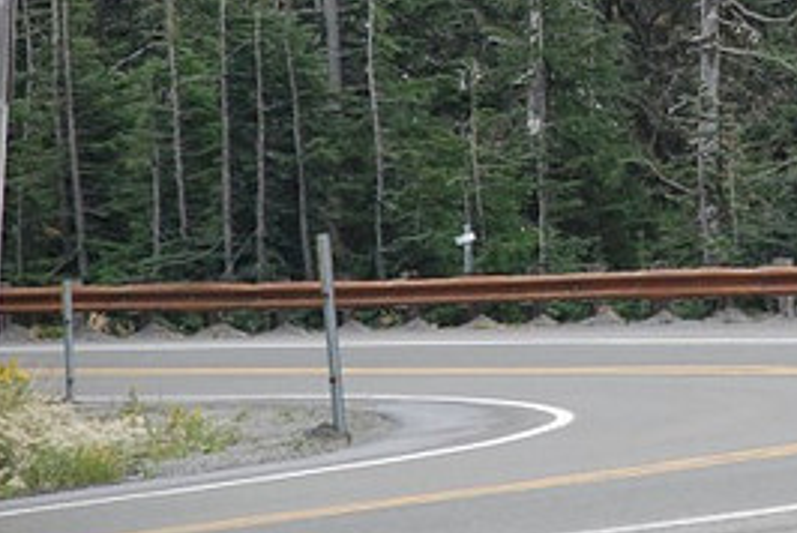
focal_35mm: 442
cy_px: 40
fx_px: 9798
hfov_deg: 4.7
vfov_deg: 3.1
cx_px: 719
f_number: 5.6
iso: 1600
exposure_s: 1/2000
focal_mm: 135
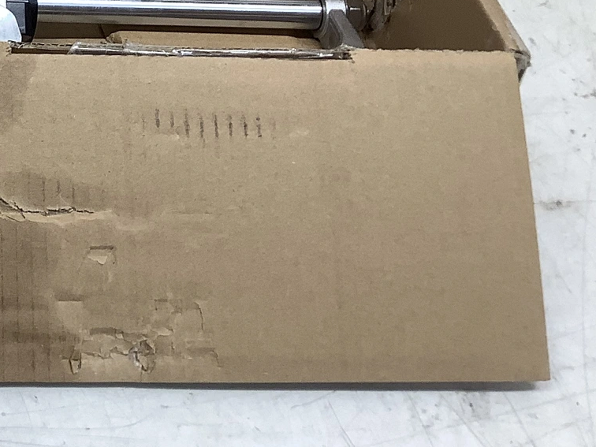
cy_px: -119
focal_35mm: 82
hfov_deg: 21.5
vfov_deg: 17.0
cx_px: -179
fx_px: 1412
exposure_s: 1/60
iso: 50
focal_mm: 3.3
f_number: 2.4
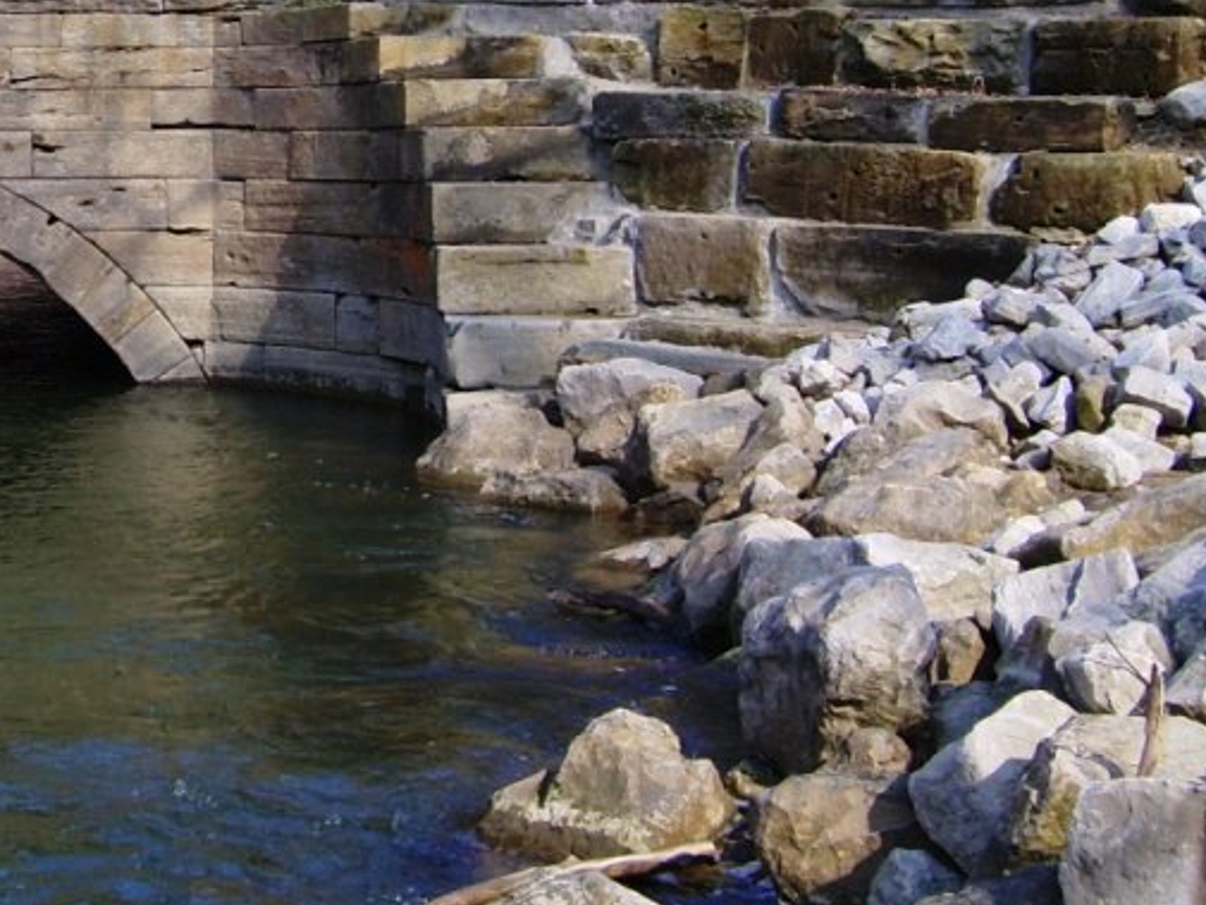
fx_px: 2614
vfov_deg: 19.4
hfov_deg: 25.0
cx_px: 74
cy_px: 143
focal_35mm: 75
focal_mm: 6
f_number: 4.8
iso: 80
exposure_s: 1/250
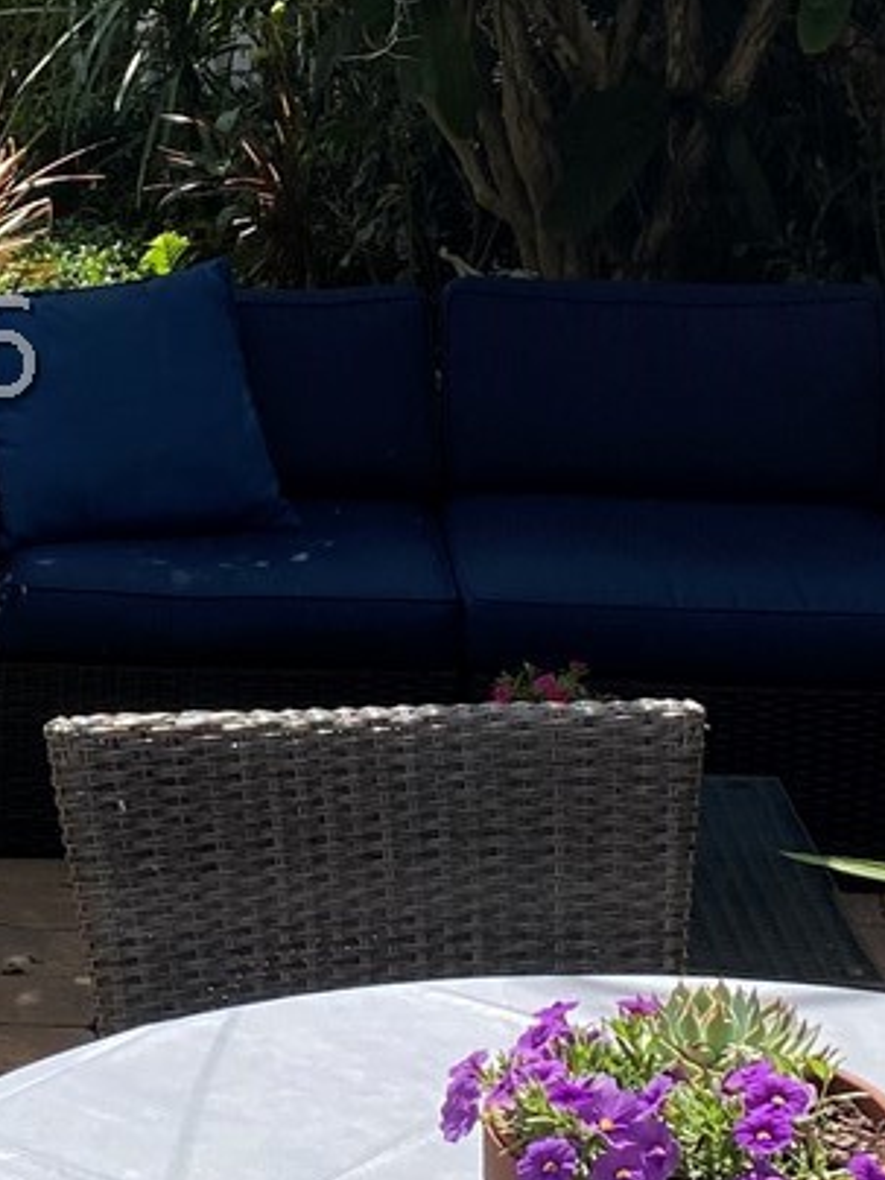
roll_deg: +0.2
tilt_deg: -10.3
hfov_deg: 14.0
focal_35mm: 103
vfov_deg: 19.0
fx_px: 3511
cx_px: -131
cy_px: 350
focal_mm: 4.25
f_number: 1.8
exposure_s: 1/2222
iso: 32
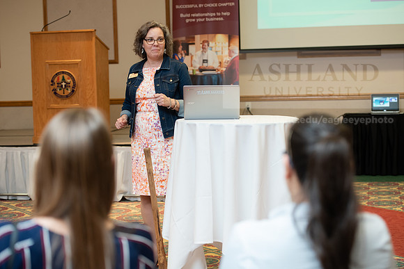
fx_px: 786
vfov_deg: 19.5
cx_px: 202
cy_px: 134
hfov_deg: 28.8
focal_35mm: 70
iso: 1600
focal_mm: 70
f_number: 3.5
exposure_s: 1/200
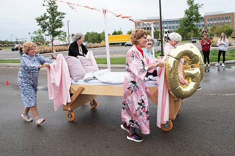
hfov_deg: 60.2
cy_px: 65
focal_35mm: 31
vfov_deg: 42.2
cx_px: 130
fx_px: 202
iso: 640
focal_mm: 24
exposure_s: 1/320
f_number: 7.1
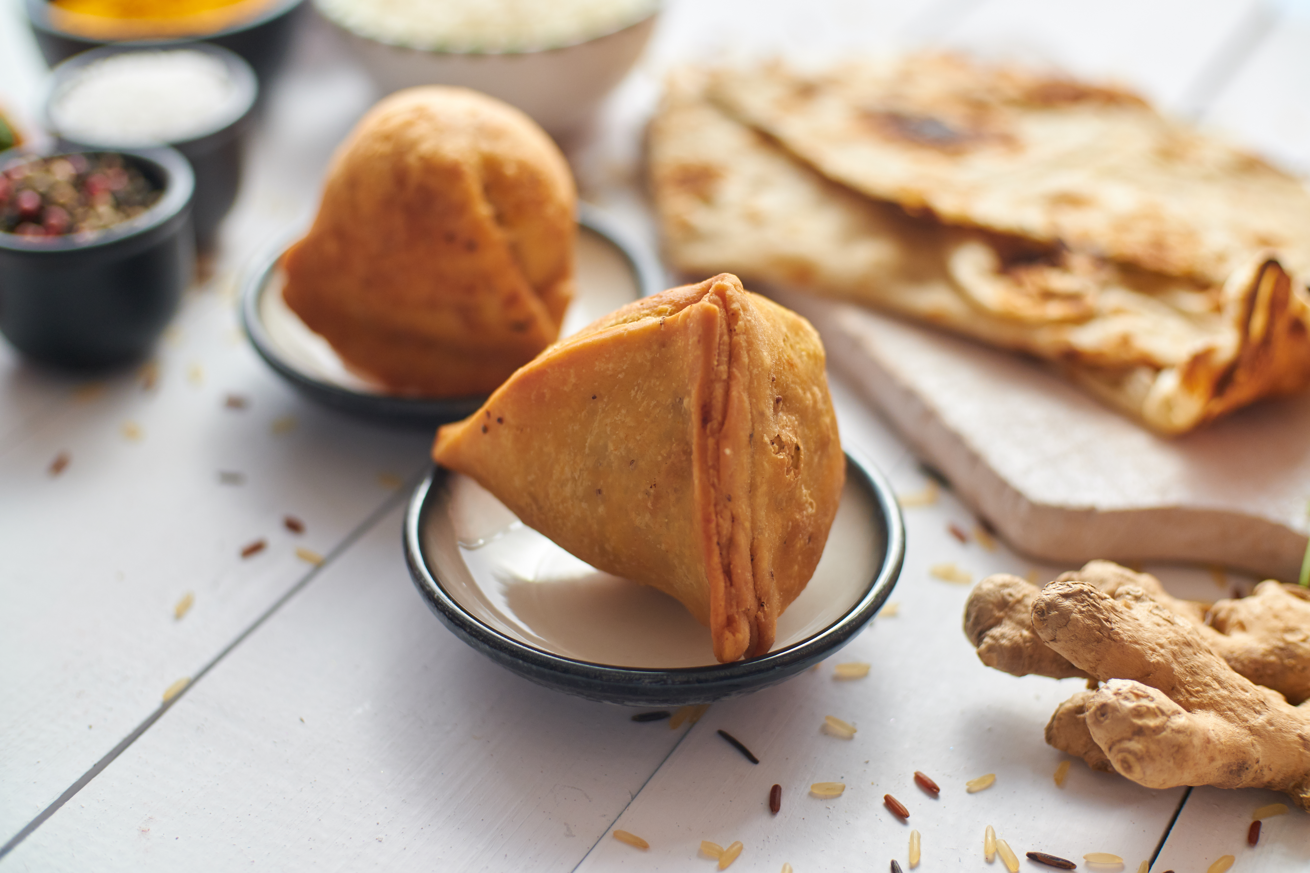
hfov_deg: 27.0
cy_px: 436
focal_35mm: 75
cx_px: 655
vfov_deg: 18.2
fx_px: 2729
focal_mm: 50
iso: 250
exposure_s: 1/200
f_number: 2
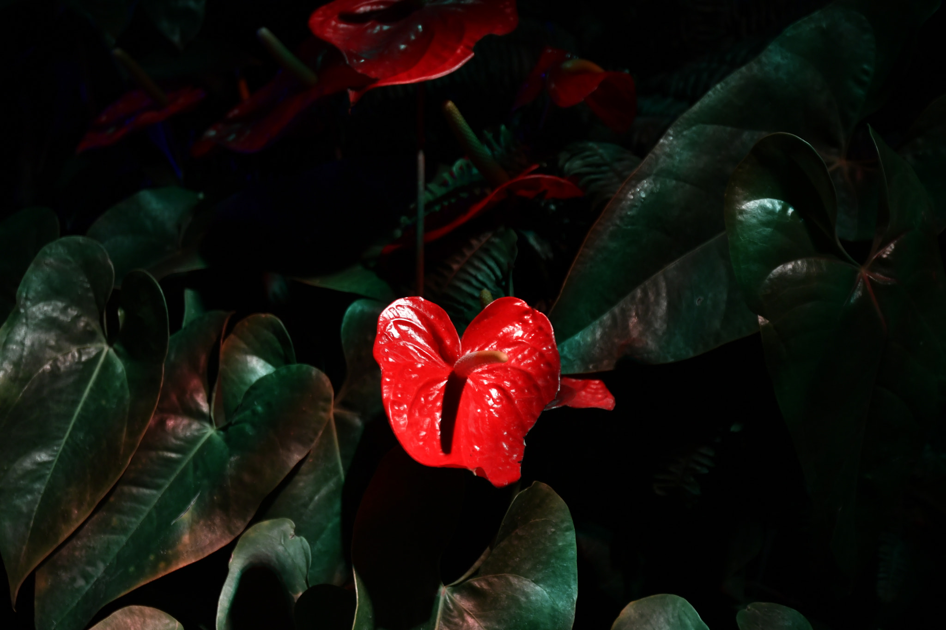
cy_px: 315
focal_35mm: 48
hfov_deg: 41.1
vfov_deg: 28.1
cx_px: 473
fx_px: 1261
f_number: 4
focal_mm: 32
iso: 400
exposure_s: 1/60
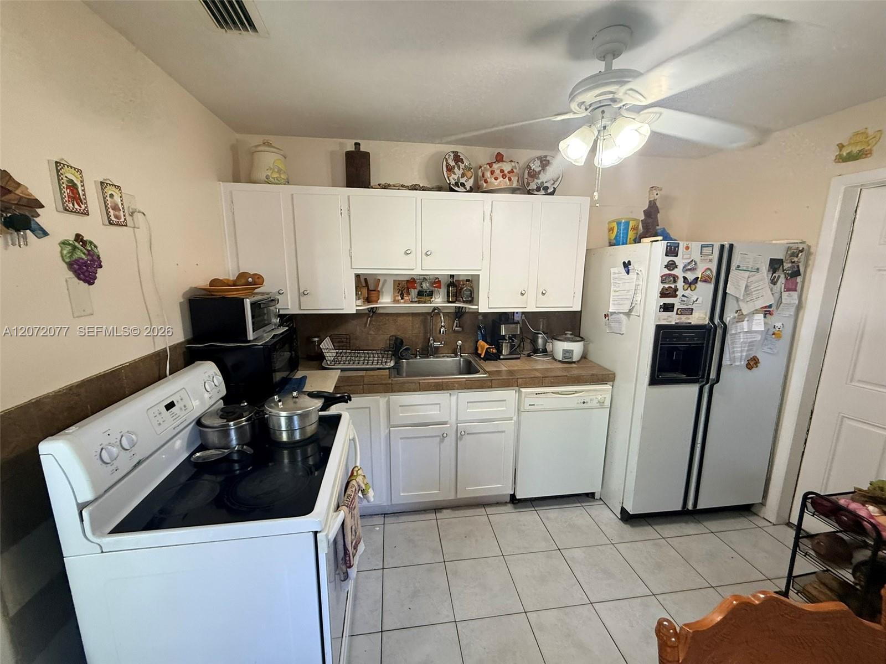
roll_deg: -0.5
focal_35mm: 14
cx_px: 443
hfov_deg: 102.1
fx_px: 358
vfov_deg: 85.7
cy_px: 332
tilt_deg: -10.3
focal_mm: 2.22
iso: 250
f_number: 2.2
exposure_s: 1/60
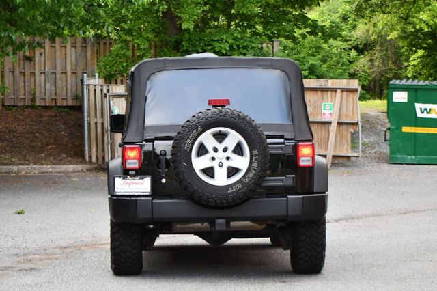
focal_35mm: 117
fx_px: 1419
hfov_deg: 17.5
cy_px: 146
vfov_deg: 11.7
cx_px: 218
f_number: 4.8
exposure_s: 1/250
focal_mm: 78
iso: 640
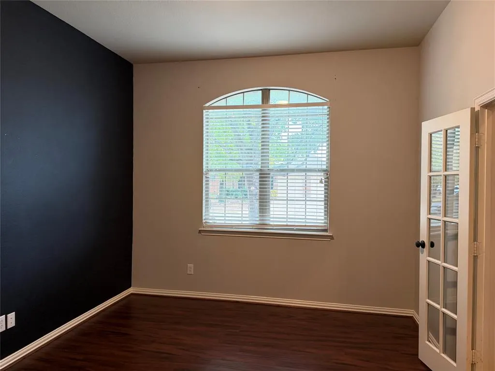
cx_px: 248
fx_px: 343
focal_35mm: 24
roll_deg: -0.3
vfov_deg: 56.8
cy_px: 186
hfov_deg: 71.6
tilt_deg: -0.9
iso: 200
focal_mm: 6.76
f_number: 1.78
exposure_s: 1/60
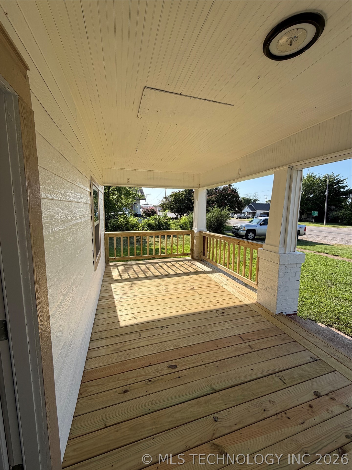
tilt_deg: -7.6
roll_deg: -0.6
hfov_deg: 85.7
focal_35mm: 14
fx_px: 190
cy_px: 235
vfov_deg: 102.1
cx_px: 176
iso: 40
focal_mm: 2.22
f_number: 2.2
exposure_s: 1/770
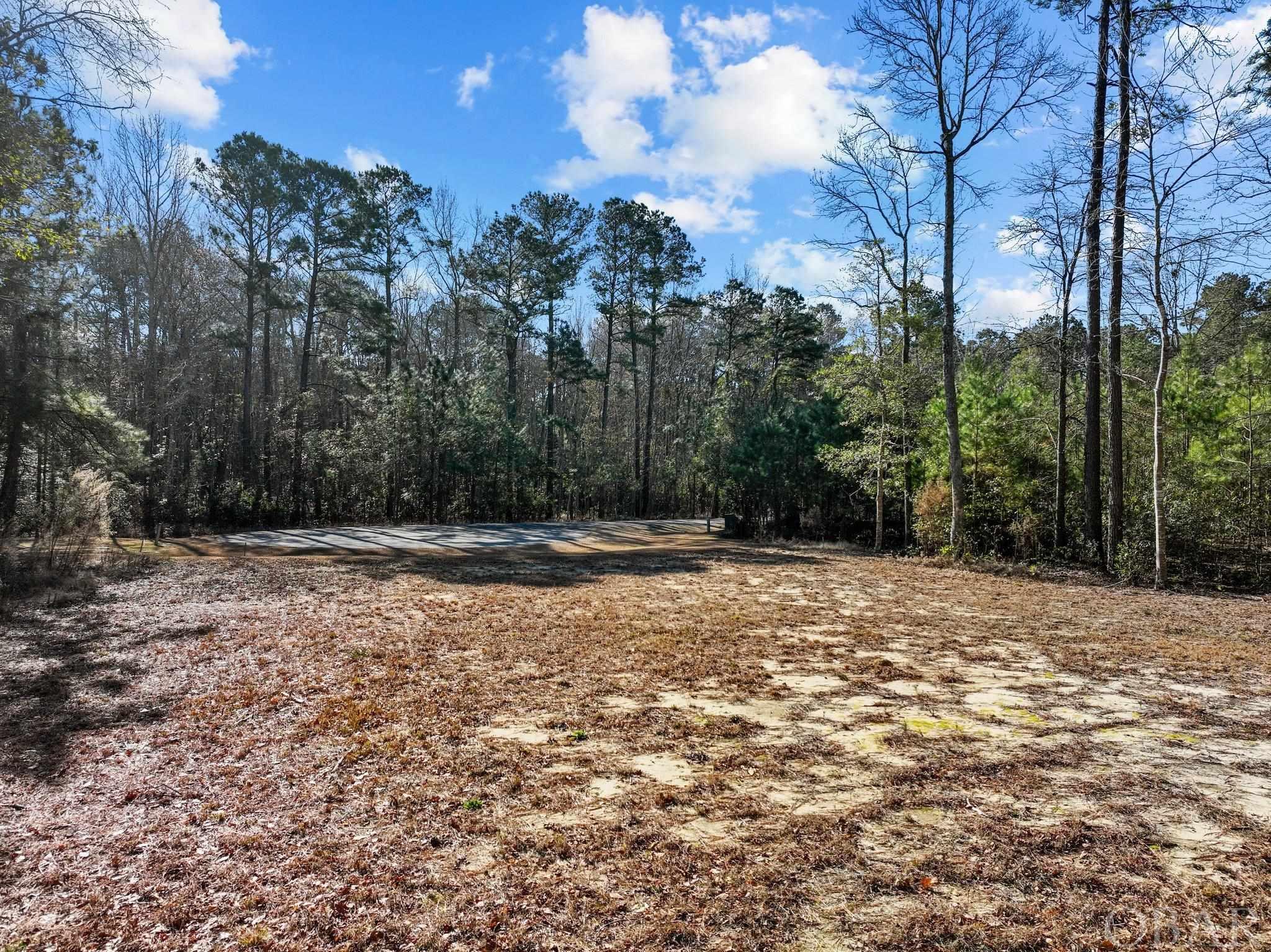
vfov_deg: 56.8
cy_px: 476
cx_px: 636
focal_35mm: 24
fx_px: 881
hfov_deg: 71.6
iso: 130
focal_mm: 12.29
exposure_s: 1/3200
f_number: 2.8
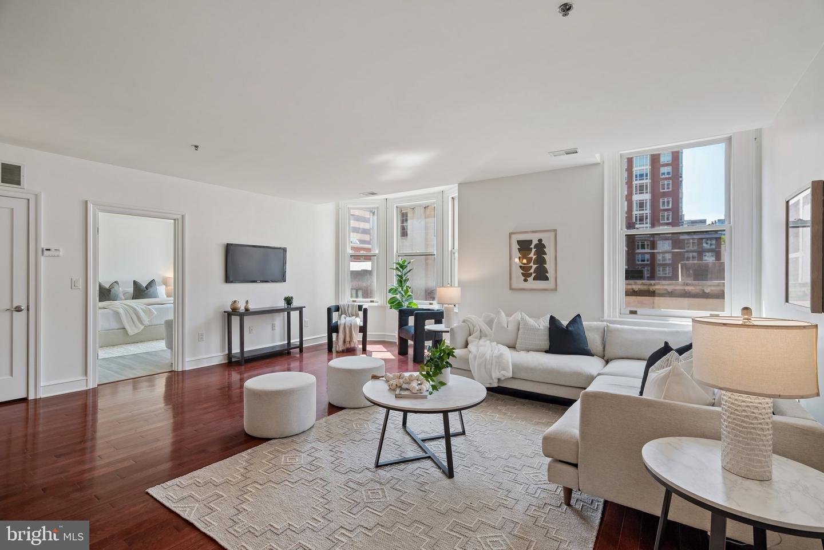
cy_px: 275
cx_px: 412
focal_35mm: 16
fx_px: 366
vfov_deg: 73.7
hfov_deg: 96.7
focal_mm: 16
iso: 200
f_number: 4
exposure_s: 1/30
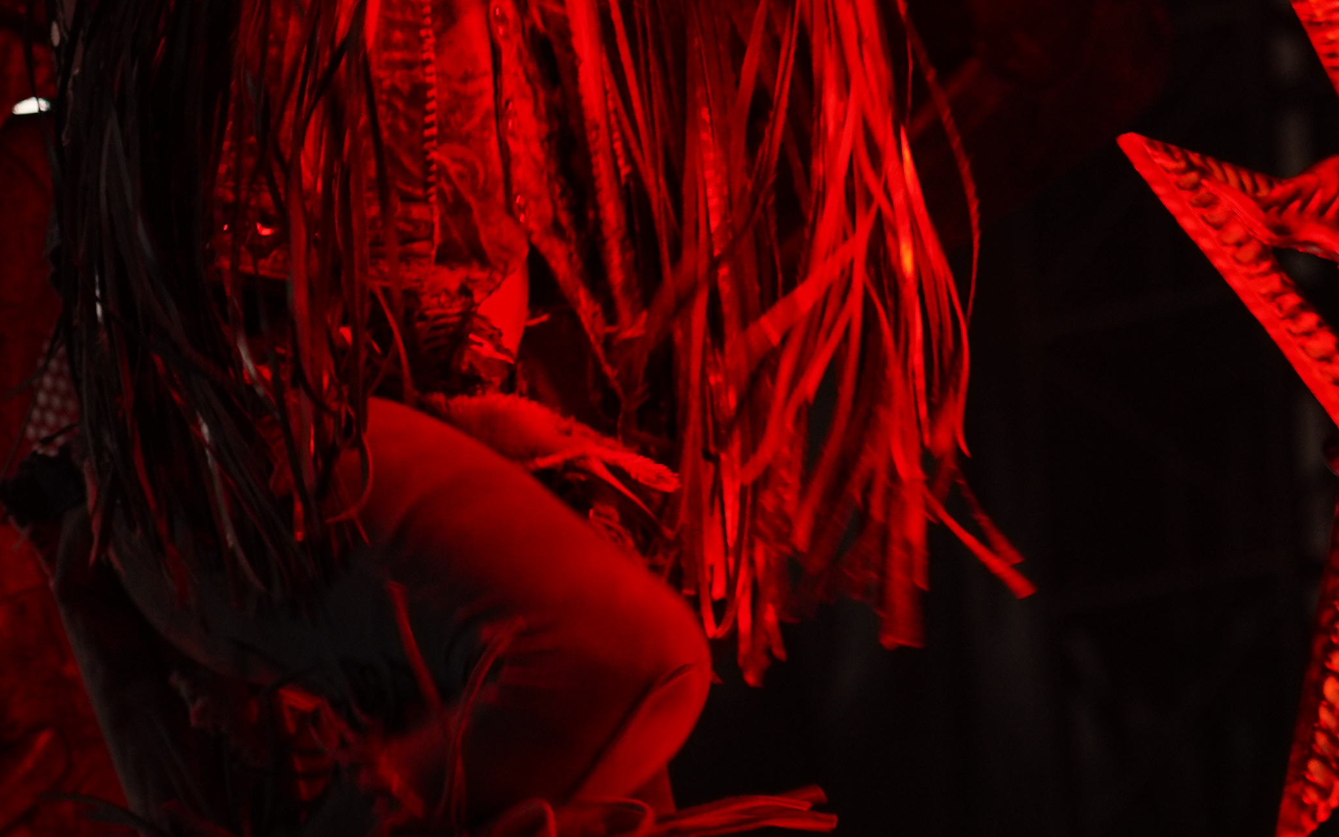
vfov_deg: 4.2
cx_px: 739
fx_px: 11347
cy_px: 361
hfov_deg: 6.8
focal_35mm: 311
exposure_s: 1/125
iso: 400
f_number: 4
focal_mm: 105
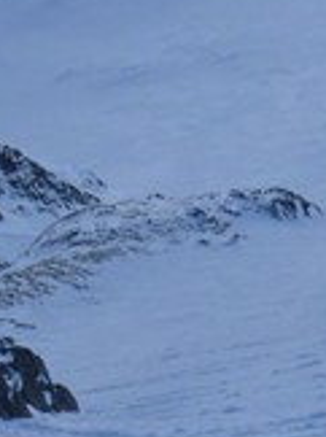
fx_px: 2178
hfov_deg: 8.4
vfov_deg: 11.1
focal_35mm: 173
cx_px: 453
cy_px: 629
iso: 80
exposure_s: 1/320
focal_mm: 6.3
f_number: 5.6
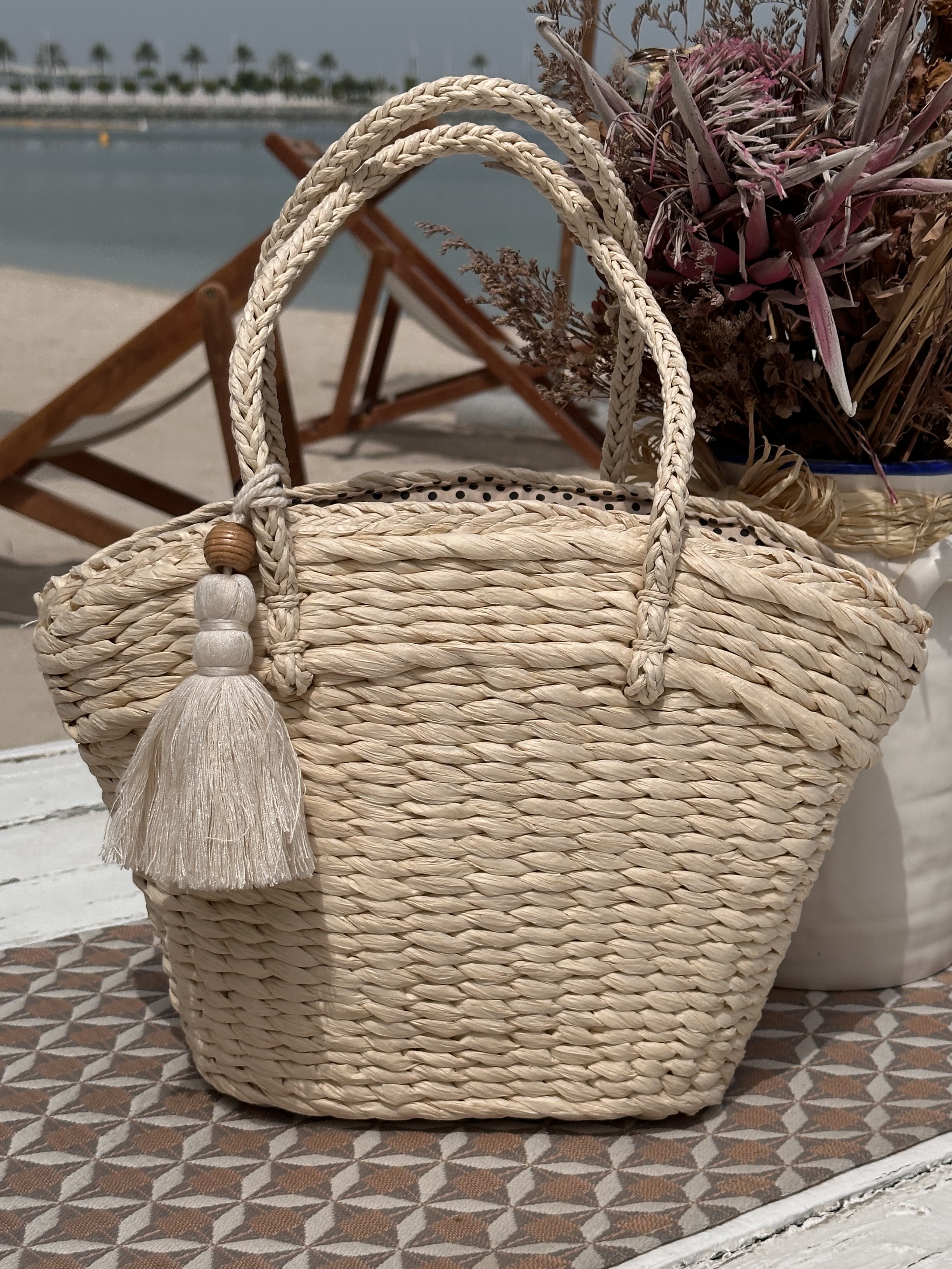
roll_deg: +0.6
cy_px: 634
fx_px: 1760
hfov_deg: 30.3
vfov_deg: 39.7
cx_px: 476
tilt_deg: -16.3
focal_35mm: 48
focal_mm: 6.86
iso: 64
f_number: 1.78
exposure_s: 1/12048
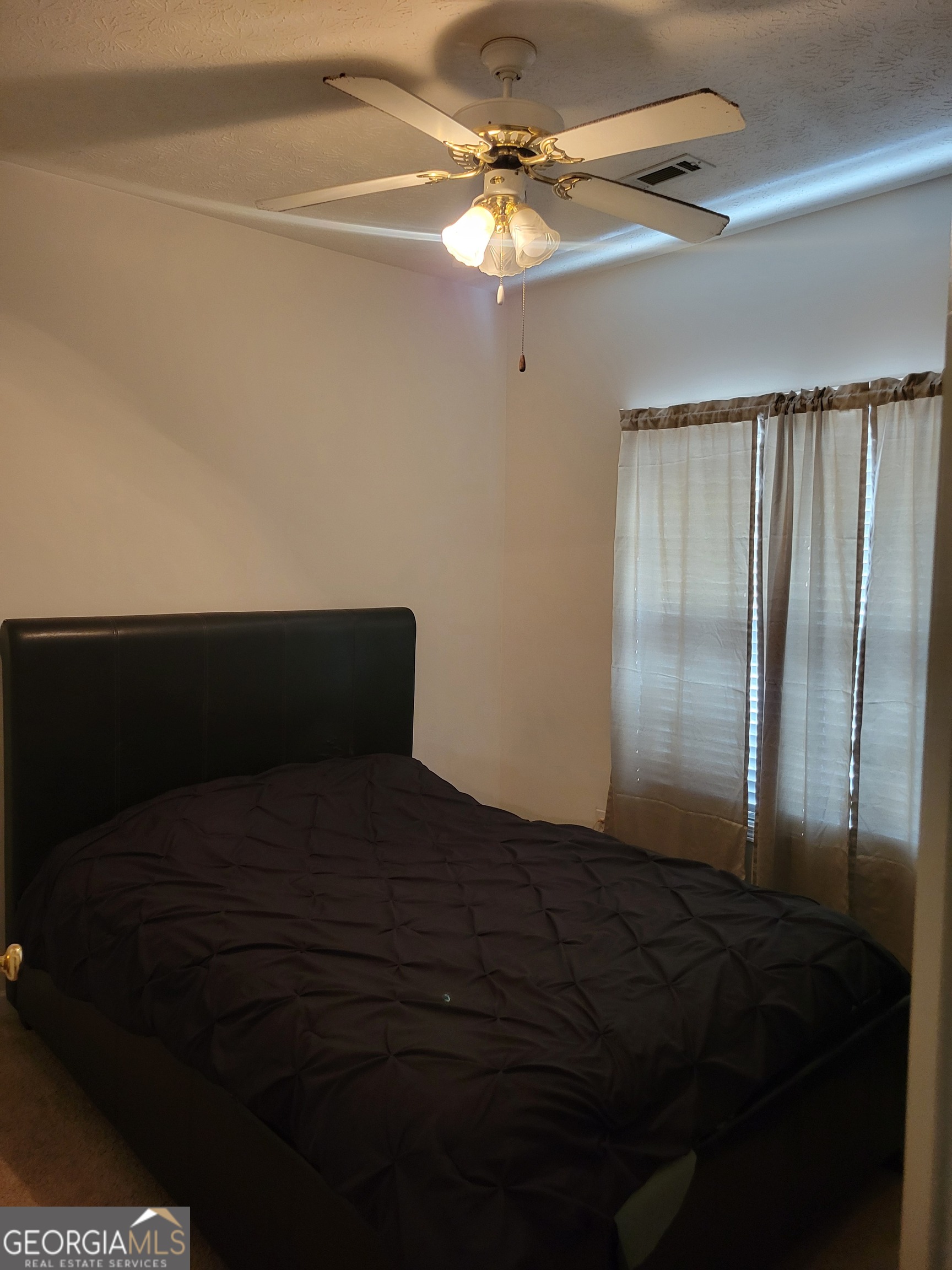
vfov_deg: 67.3
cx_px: 476
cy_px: 635
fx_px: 953
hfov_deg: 53.1
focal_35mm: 26
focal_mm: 5.4
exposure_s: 1/40
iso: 400
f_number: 1.8
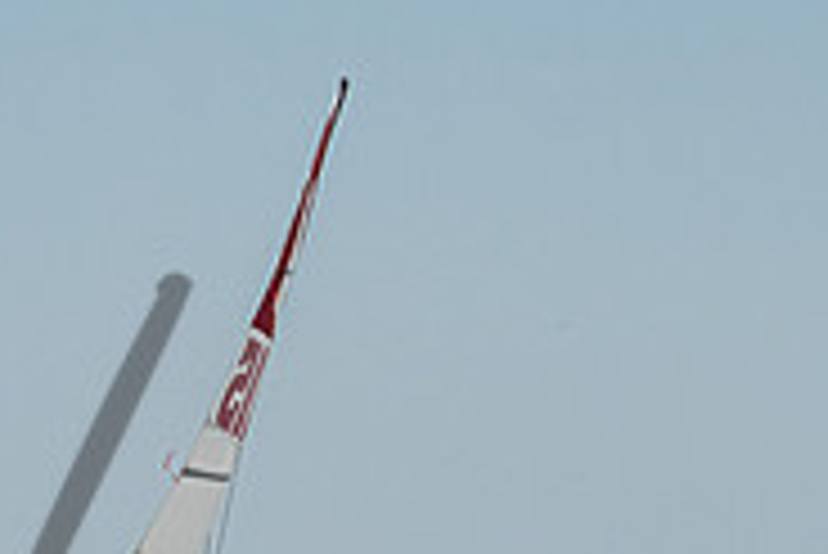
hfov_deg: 2.9
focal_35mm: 704
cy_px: 966
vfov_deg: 2.0
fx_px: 16204
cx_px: 141
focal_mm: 170
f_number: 7.6
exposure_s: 1/4000
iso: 500
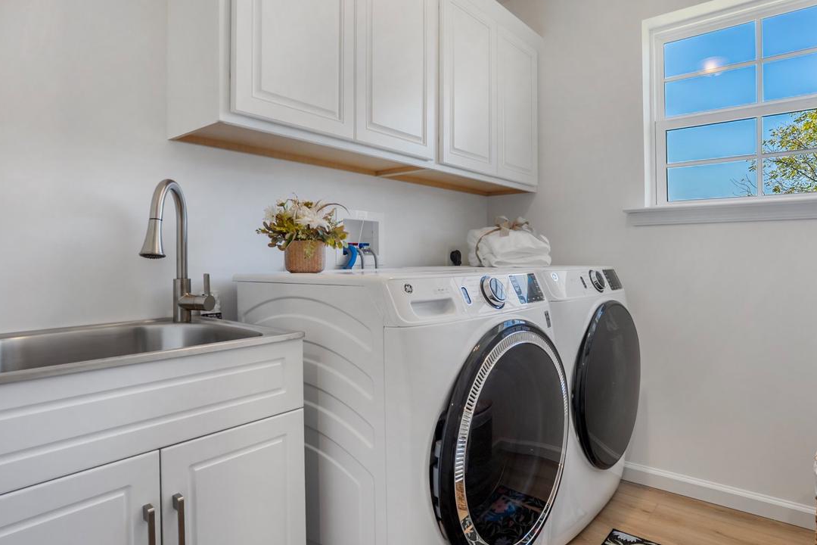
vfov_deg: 61.9
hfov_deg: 83.6
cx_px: 455
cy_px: 279
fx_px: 454
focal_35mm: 20
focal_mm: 10
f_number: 8
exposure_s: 1/6
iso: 200
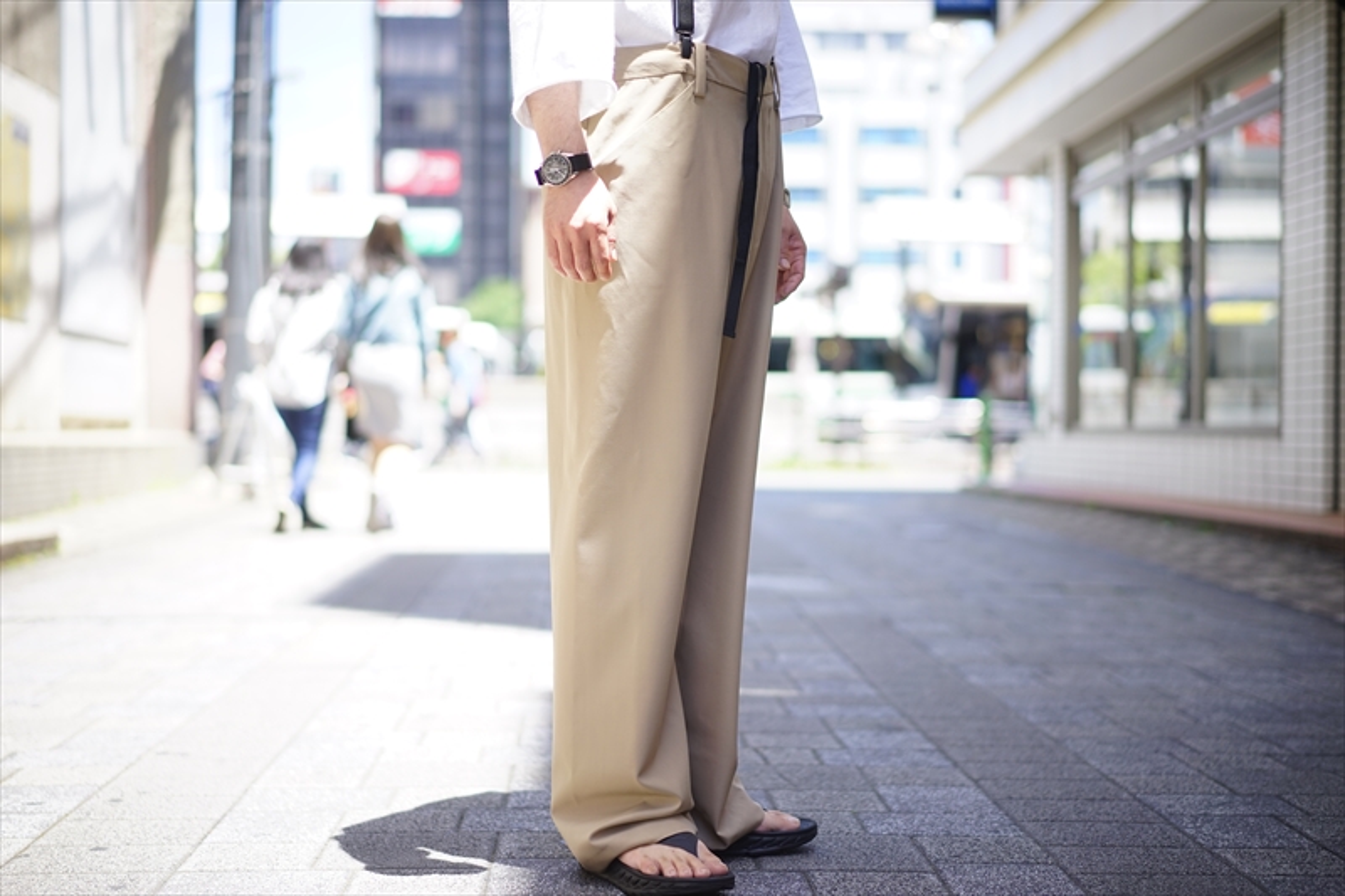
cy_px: 448
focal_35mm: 55
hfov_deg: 36.3
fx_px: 2054
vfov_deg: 24.6
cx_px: 672
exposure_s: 1/640
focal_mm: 55
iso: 100
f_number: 1.8
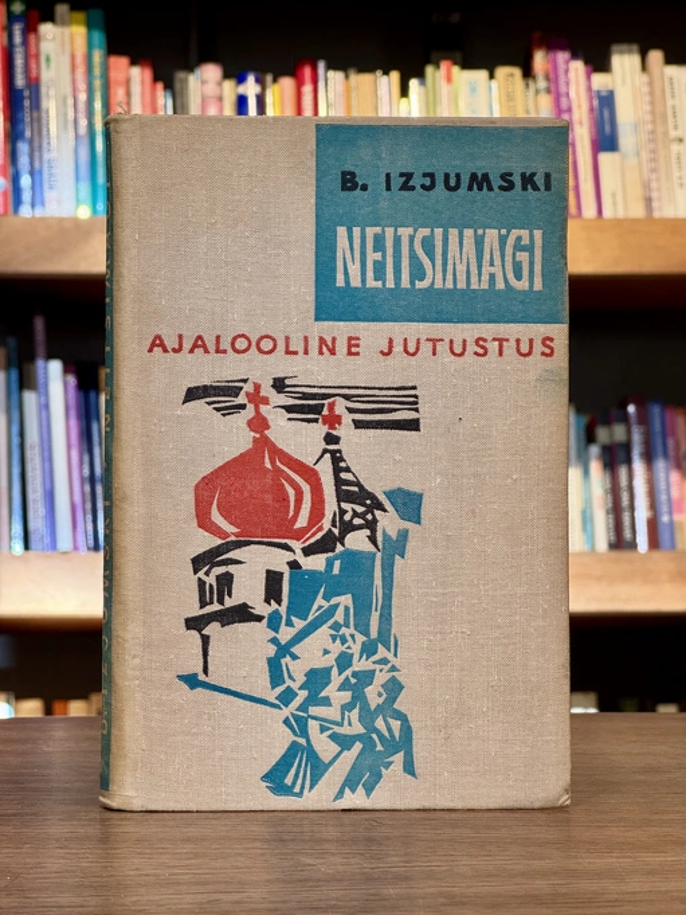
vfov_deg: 25.3
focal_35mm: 77
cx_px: 343
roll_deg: -0.6
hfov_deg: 19.1
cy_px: 458
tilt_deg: +0.8
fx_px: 2034
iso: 160
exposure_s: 1/99
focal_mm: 9
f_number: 2.8
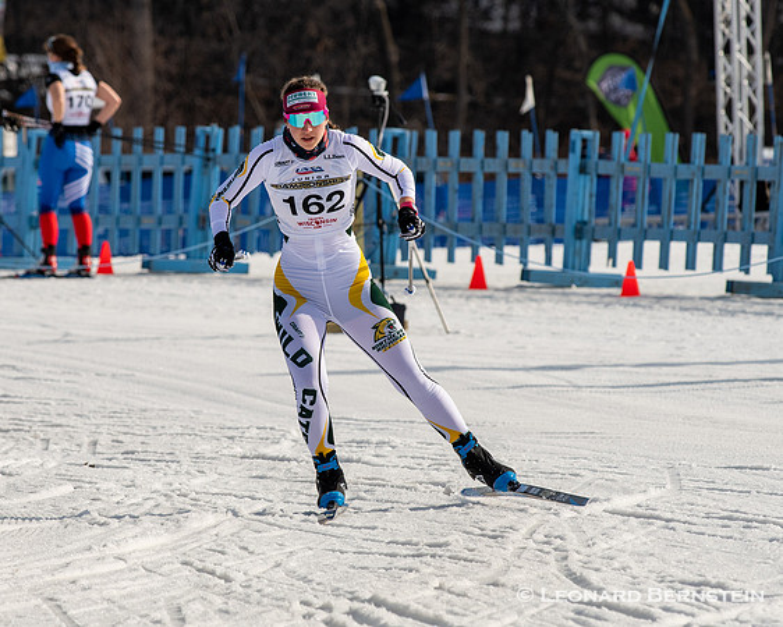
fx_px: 12229
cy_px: 302
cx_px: 294
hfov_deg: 3.7
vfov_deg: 2.9
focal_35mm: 528
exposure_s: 1/1250
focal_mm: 300
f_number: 9
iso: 400
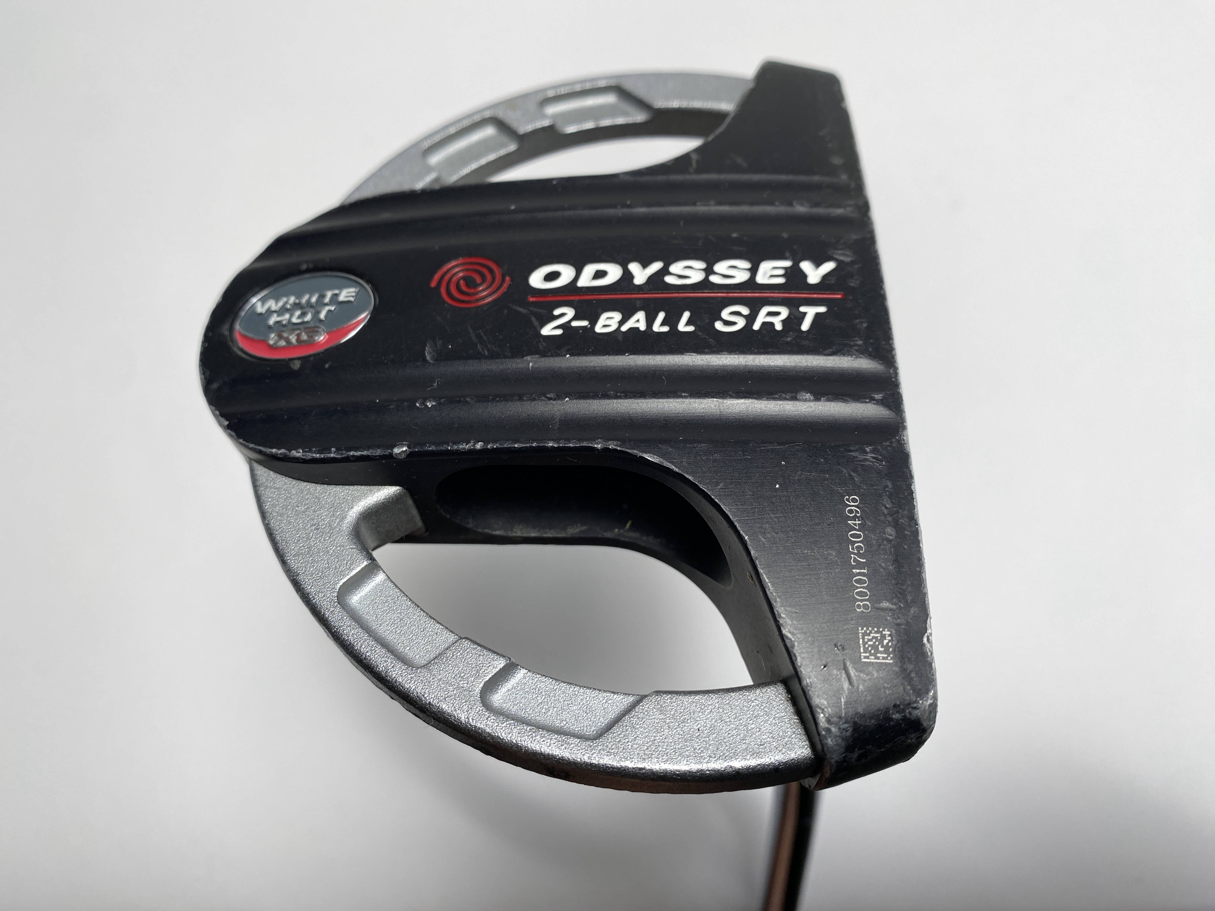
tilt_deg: -69.2
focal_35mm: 25
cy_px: 456
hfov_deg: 69.4
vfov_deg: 54.9
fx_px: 877
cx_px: 608
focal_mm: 4.25
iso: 32
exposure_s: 1/362
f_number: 1.8
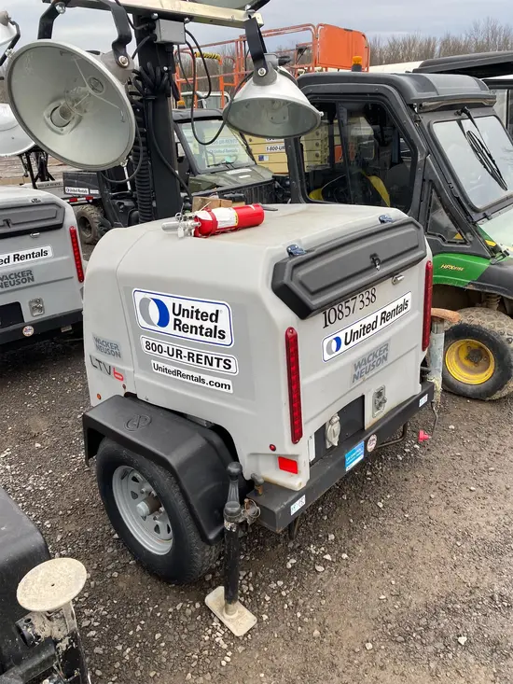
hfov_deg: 53.1
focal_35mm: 26
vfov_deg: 67.3
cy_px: 342
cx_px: 256
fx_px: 514
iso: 32
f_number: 1.8
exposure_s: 1/326
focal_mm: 4.25
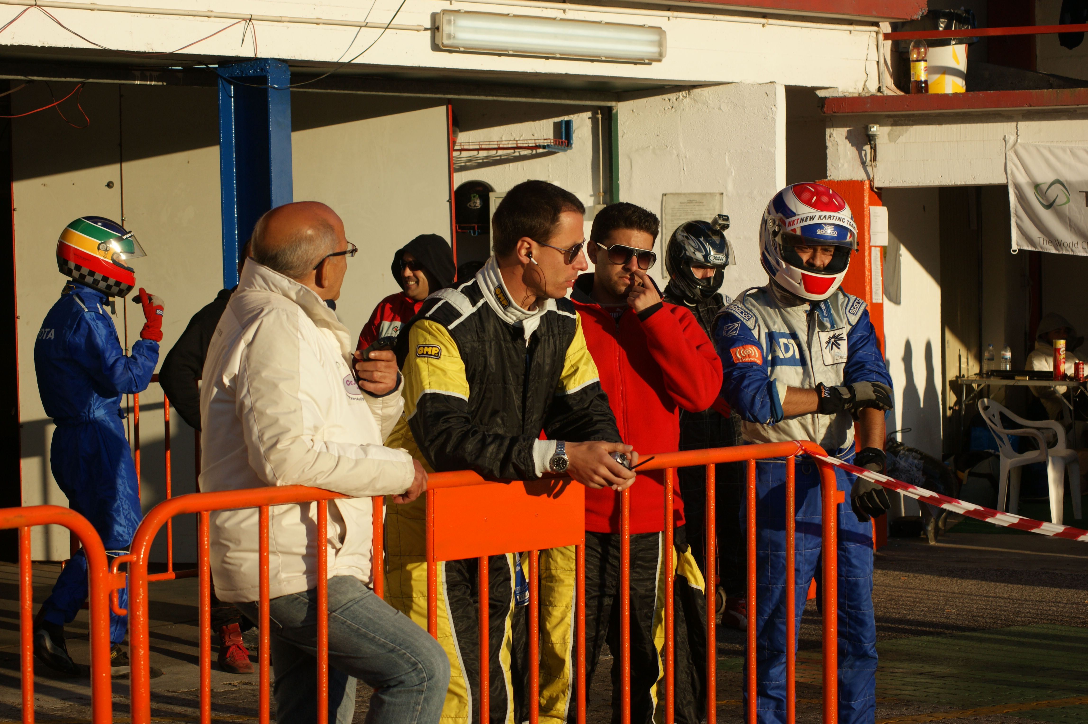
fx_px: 2718
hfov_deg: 22.6
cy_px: 362
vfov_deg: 15.2
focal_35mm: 90
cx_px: 544
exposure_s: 1/320
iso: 100
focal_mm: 60
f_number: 7.1
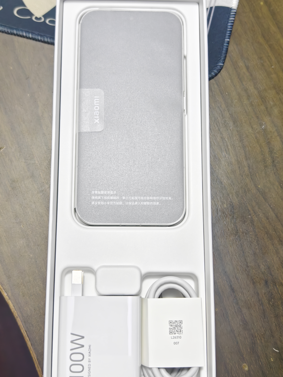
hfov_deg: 30.9
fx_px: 512
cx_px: 142
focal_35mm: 47
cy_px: 188
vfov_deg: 40.4
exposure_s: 1/25
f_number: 1.8
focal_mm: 8.67
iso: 2000
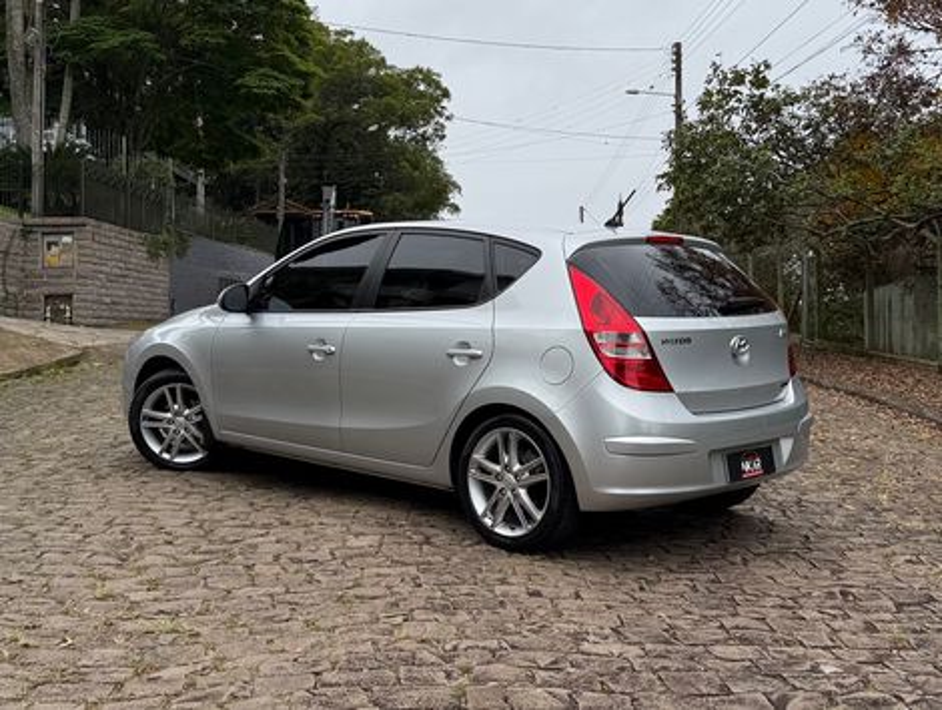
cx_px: 471
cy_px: 355
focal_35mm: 24
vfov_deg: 56.9
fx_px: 654
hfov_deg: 71.5
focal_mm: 6.76
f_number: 1.78
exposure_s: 1/2611
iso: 80
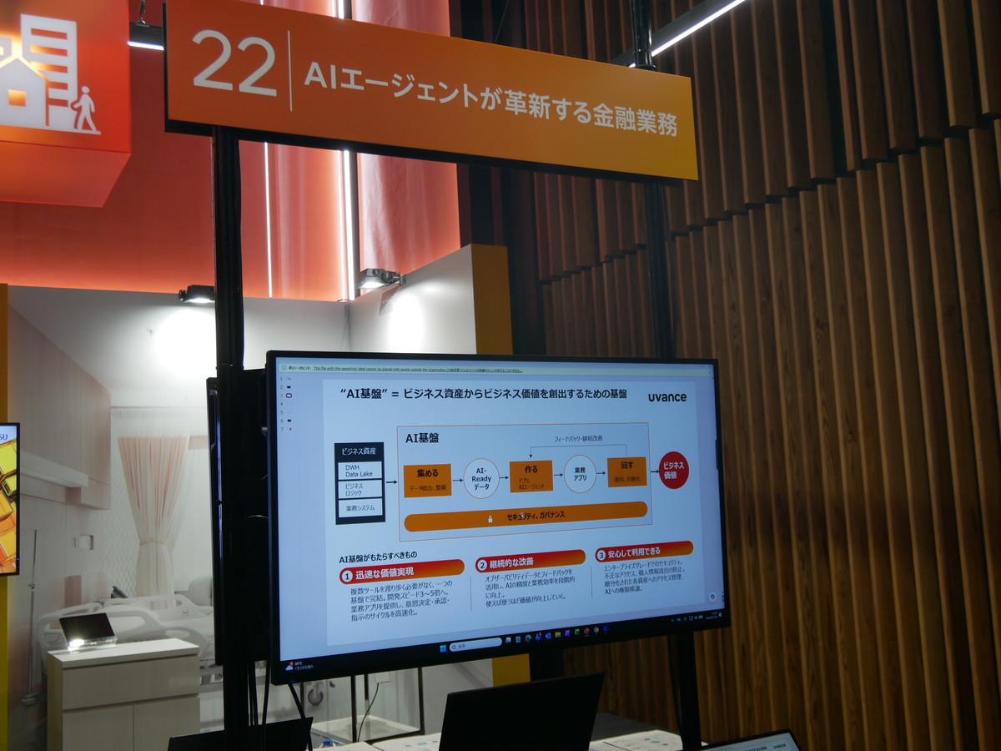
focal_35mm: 38
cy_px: 376
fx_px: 1099
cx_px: 500
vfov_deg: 37.7
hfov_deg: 49.0
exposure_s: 1/80
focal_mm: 19
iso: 200
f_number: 4.3
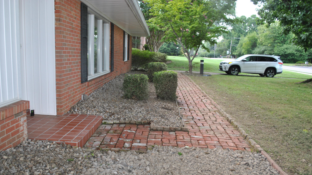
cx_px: 154
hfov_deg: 61.0
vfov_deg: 36.6
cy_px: 103
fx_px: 265
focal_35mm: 32
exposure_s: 1/60
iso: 200
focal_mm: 20
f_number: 4
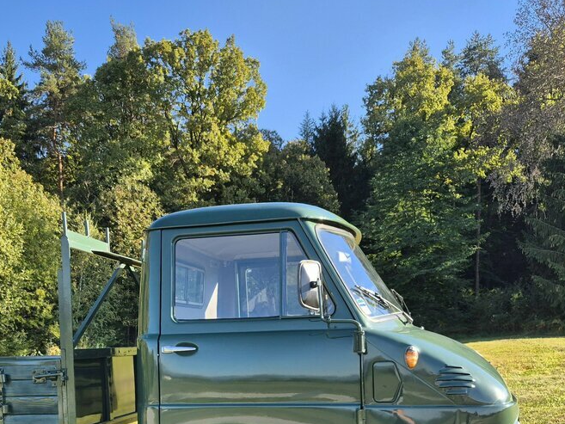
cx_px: 199
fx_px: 686
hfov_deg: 44.3
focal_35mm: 42
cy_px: 352
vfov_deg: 33.2
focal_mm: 5.4
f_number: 1.8
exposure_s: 1/564
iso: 25
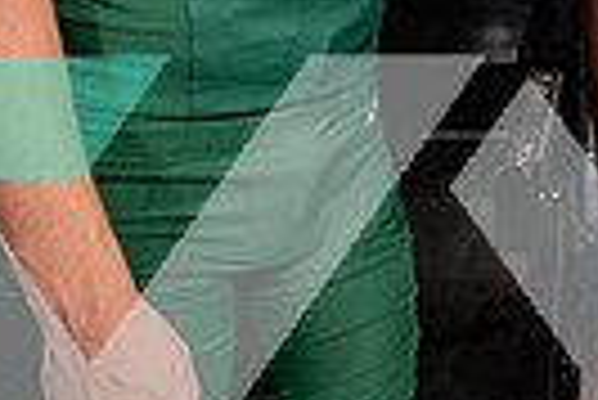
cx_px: 859
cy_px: -249
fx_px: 2012
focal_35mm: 121
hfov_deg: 15.7
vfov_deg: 10.8
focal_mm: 26
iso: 200
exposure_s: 1/250
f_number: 5.6
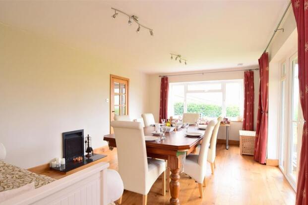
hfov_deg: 86.9
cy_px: 108
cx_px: 151
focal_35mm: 19
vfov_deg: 64.5
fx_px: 163
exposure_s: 1/6
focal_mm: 12
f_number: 6.3
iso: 400
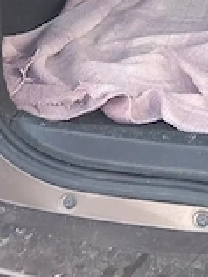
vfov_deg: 15.0
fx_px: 1011
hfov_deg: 11.1
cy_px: -78
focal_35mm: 126
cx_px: 358
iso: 50
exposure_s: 1/50
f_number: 2
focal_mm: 4.6
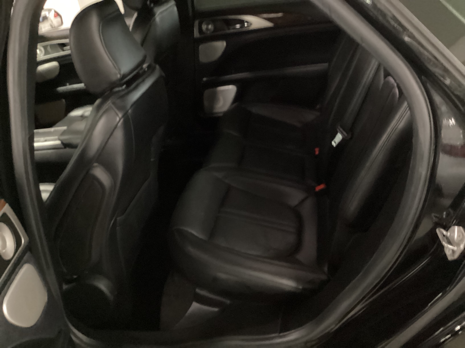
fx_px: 416
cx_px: 232
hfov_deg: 58.4
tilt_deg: -32.4
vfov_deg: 45.4
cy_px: 174
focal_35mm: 31
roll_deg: +7.5
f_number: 2.4
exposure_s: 1/15
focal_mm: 3.3
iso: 800
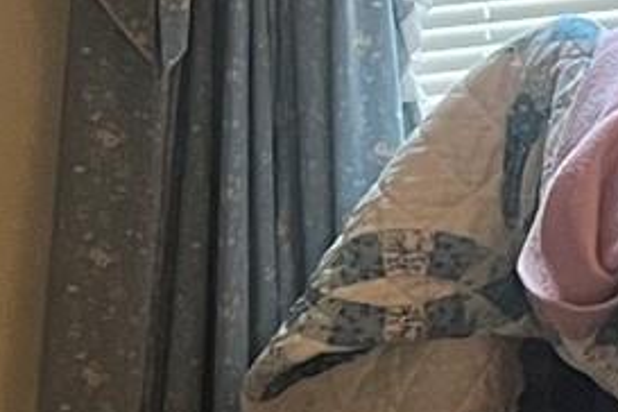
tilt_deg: -4.1
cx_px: 2225
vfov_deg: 6.5
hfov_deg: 7.8
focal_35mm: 203
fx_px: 3485
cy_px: -441
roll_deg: -2.2
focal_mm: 5.7
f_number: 1.5
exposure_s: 1/60
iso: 250
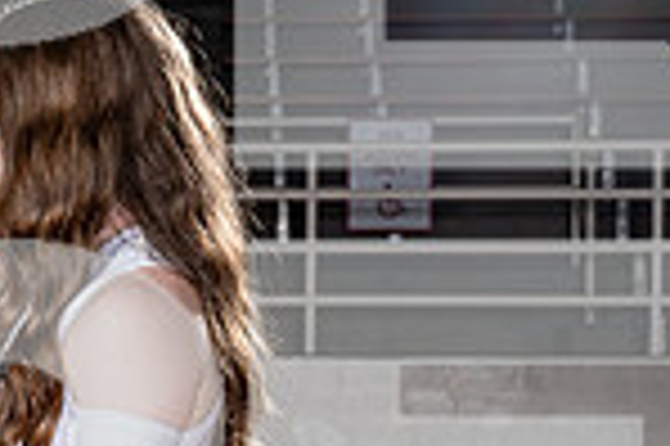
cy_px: 480
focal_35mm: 195
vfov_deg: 7.0
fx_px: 3625
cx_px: -378
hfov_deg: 10.2
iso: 100
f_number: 8
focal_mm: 50
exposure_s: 1/250
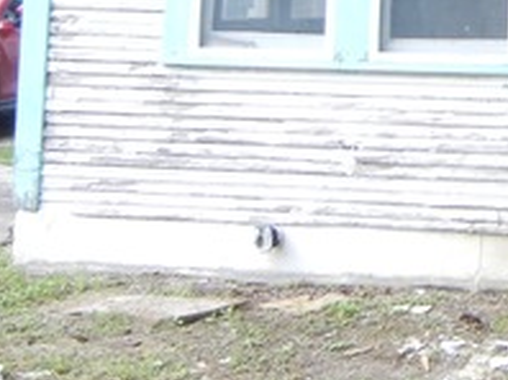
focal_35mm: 97
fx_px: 1422
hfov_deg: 17.7
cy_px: -105
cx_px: 803
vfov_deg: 14.6
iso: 160
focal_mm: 5.4
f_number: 3.5
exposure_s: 1/228
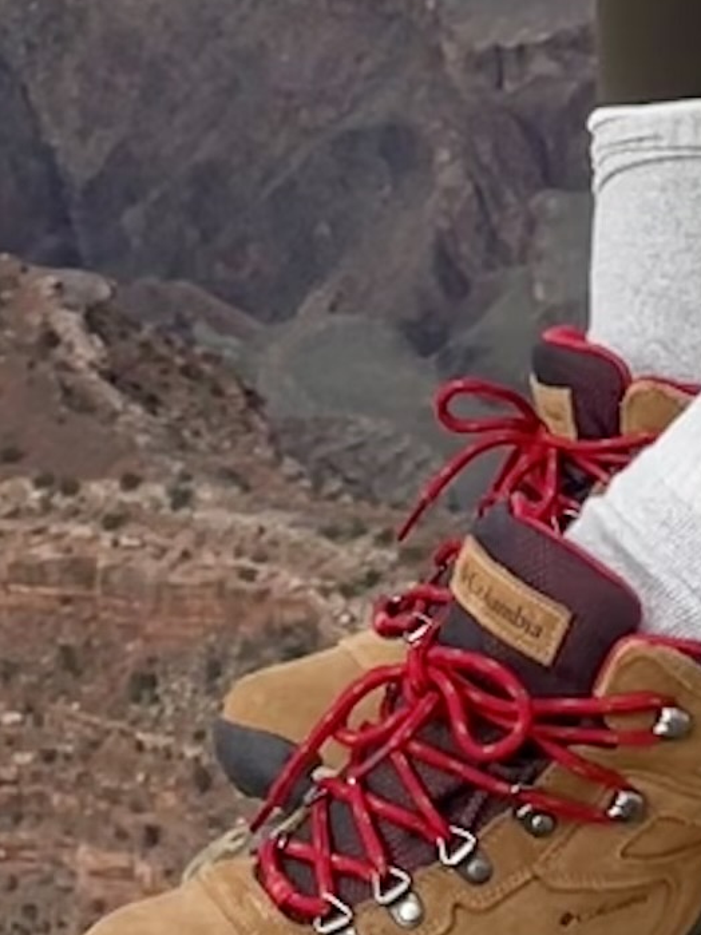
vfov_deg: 12.5
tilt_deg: -8.9
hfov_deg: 9.9
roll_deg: +5.6
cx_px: 407
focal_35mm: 150
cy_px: -488
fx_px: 4051
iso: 32
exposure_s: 1/1098
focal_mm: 5.1
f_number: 1.6
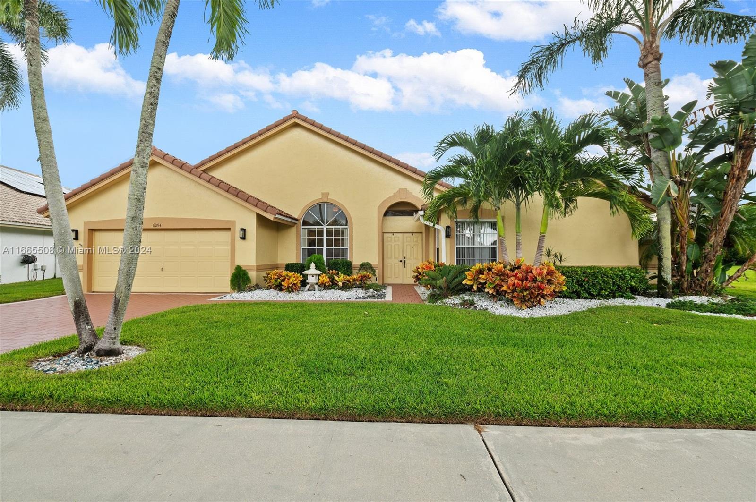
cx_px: 378
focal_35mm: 16
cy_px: 251
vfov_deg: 73.6
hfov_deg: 96.8
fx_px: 336
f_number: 8
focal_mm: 16
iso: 200
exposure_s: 1/30
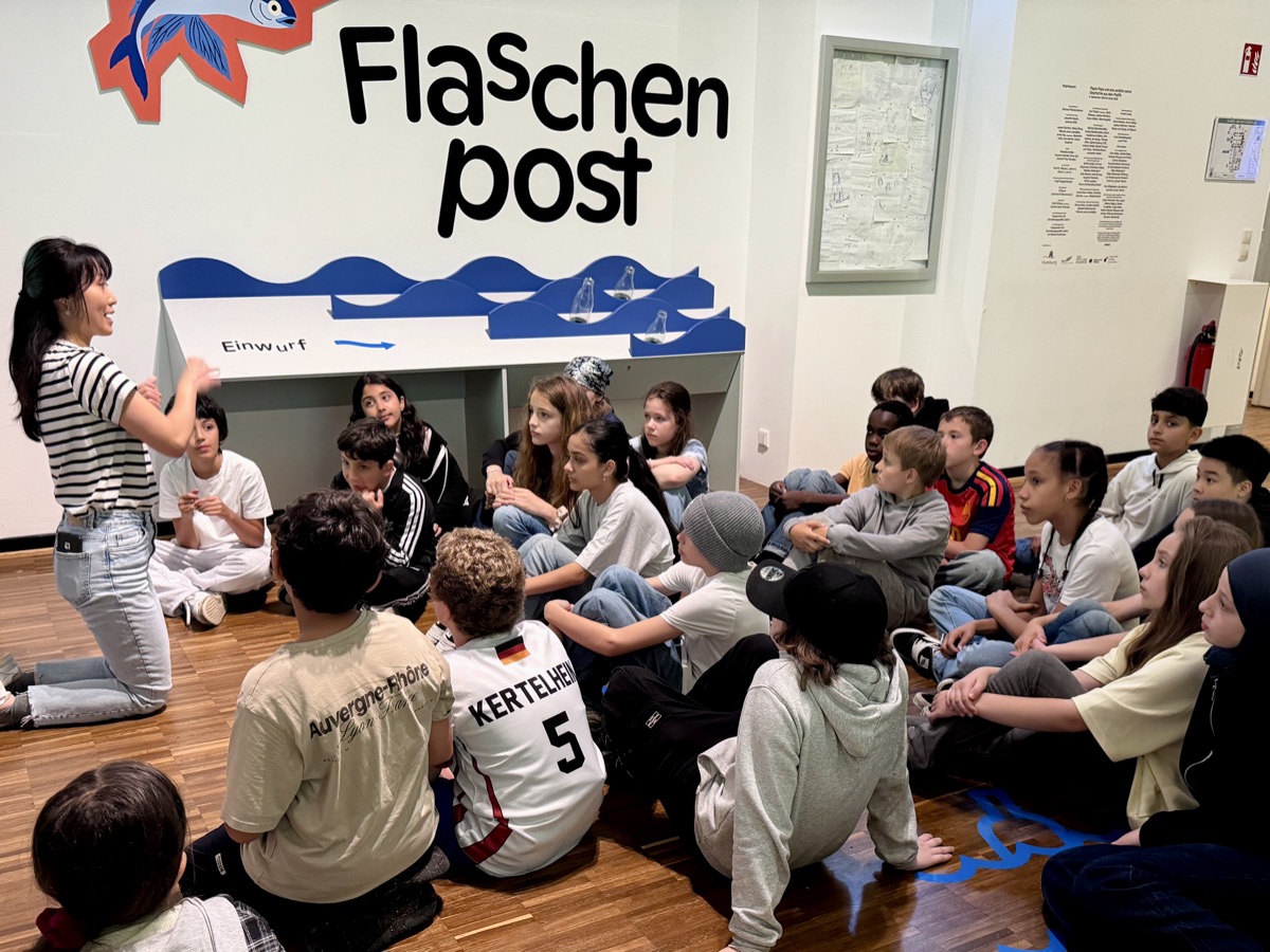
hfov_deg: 71.6
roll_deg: -1.7
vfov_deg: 56.8
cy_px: 476
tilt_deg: -20.2
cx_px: 635
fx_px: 881
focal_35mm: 24
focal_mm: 6.76
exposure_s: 1/50
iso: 400
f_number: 1.78
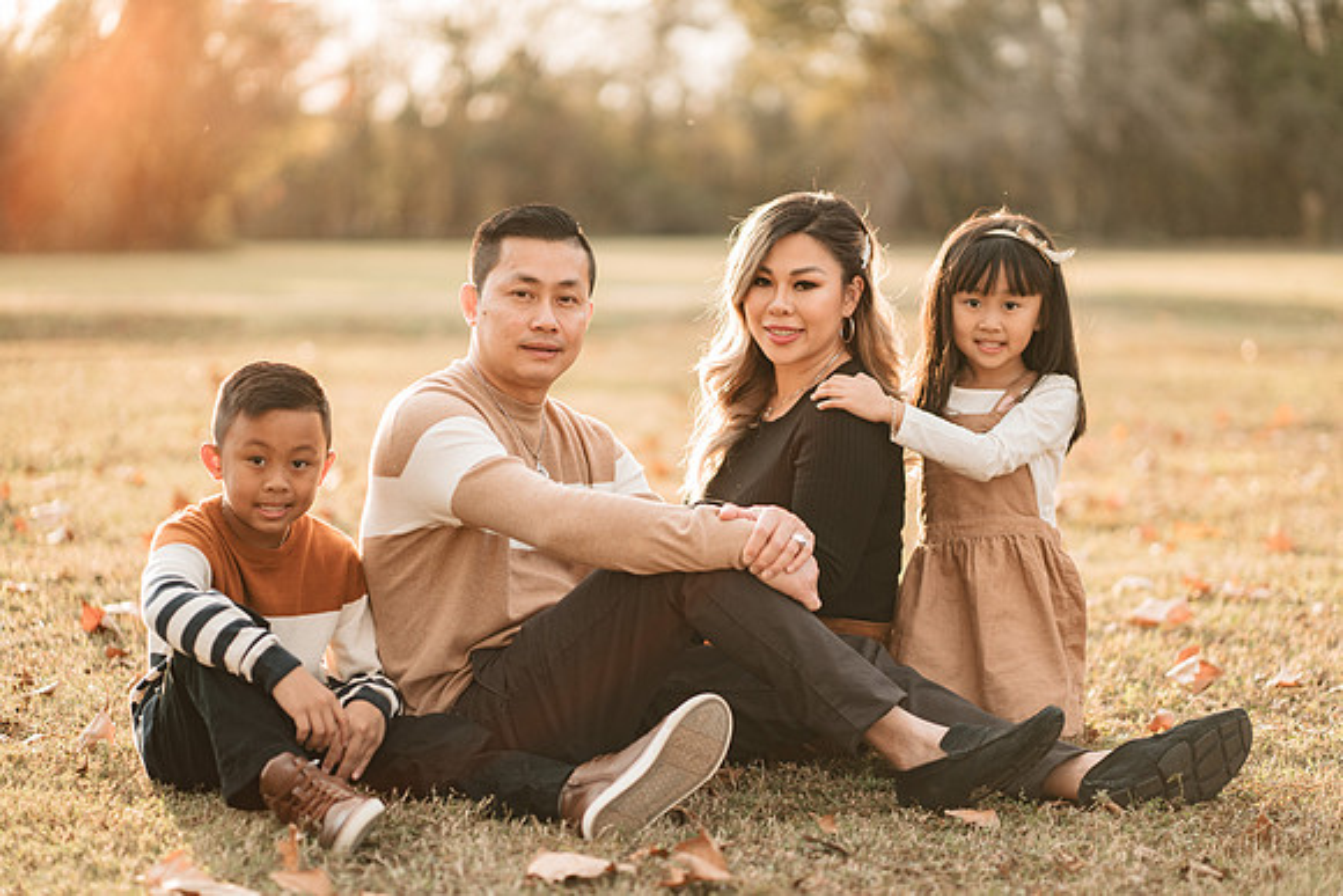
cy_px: 448
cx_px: 681
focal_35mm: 87
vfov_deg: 15.7
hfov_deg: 23.3
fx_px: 3250
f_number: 1.8
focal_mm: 85
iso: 500
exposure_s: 1/1250
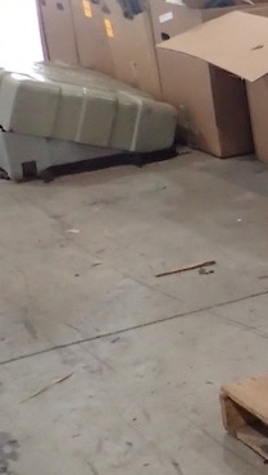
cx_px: 699
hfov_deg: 10.5
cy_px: 255
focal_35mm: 94
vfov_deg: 22.7
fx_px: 1186
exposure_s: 1/30
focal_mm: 4.5
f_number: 2
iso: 400
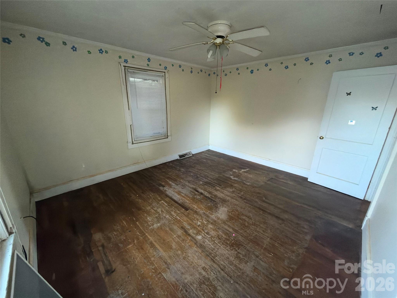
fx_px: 161
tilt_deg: -17.1
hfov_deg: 102.1
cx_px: 198
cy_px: 149
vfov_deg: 85.7
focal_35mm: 14
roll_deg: -0.8
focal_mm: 2.22
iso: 320
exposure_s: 1/60
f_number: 2.2
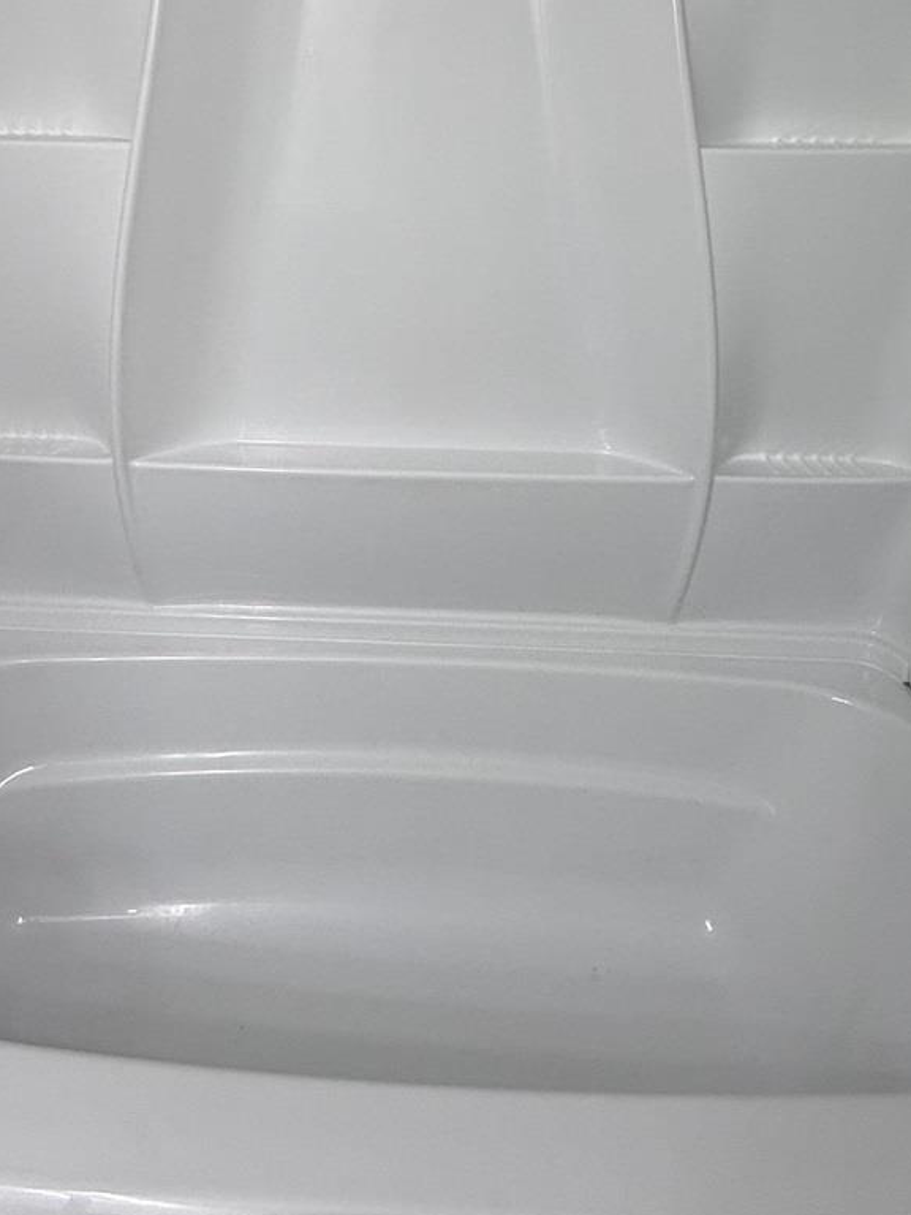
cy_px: 252
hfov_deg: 49.5
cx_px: 376
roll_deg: -0.7
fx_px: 983
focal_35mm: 28
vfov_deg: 58.8
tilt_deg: -9.6
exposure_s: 1/120
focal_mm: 2.22
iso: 125
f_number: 2.2
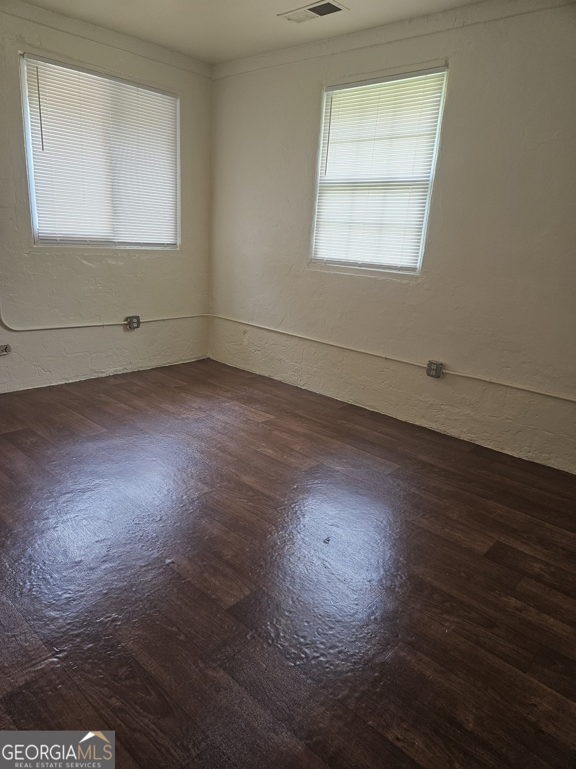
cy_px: 384
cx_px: 288
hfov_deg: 58.9
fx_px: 510
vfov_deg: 73.9
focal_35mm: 23
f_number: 1.8
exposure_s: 1/170
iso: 320
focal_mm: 5.4
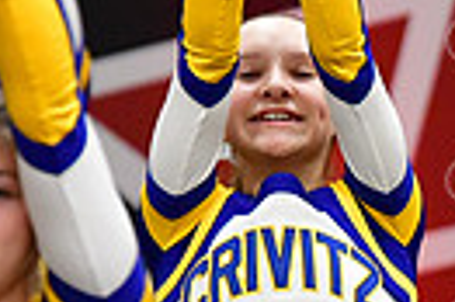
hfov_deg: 1.6
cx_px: 948
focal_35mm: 1327
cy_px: 391
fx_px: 16751
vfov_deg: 1.0
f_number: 3.5
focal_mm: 200
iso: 5000
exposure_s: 1/500
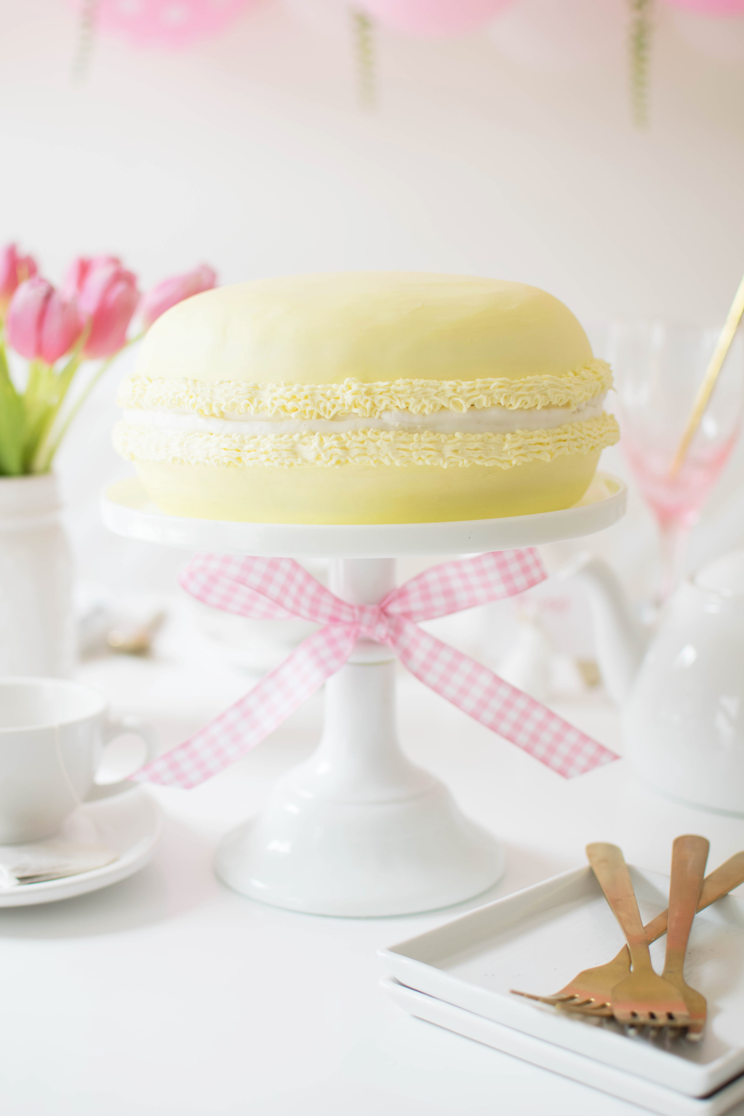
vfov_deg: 37.9
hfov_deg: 25.8
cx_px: 372
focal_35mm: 52
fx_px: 1627
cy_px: 558
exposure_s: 1/500
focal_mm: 35
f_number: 2.5
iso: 200
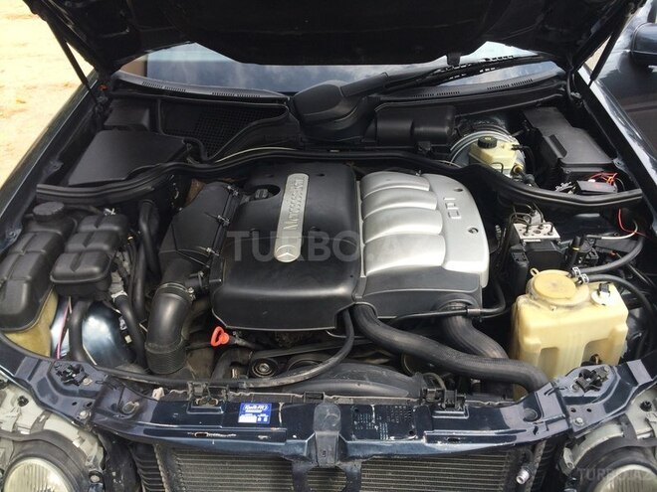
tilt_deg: -35.6
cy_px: 246
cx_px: 328
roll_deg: -0.6
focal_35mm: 29
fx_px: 550
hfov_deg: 61.7
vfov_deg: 48.2
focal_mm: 4.15
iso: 32
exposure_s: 1/423
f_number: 2.2
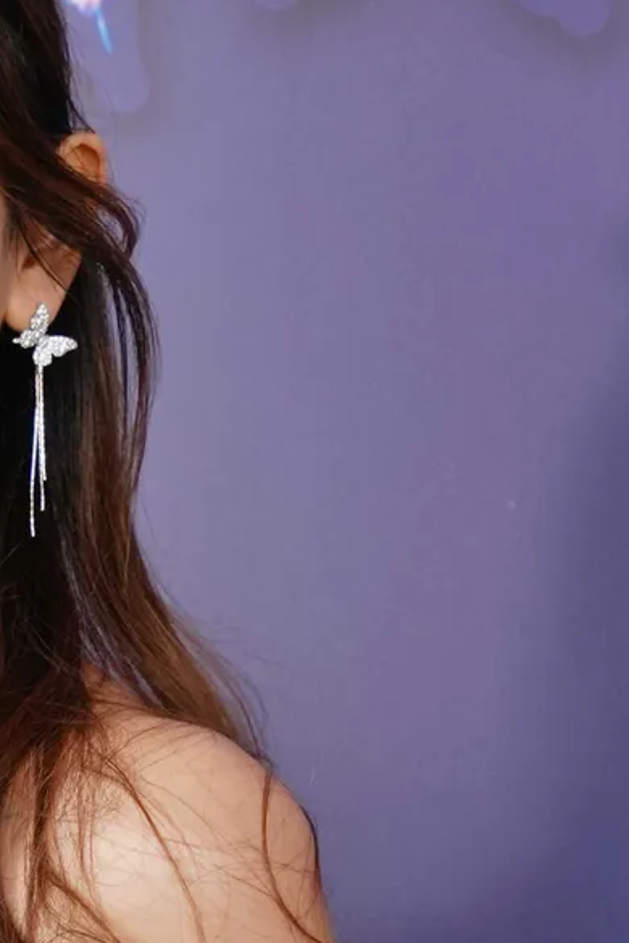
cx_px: -181
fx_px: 11190
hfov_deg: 3.2
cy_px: 1127
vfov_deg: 4.8
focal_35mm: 427
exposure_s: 1/125
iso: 320
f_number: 4.5
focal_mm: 104
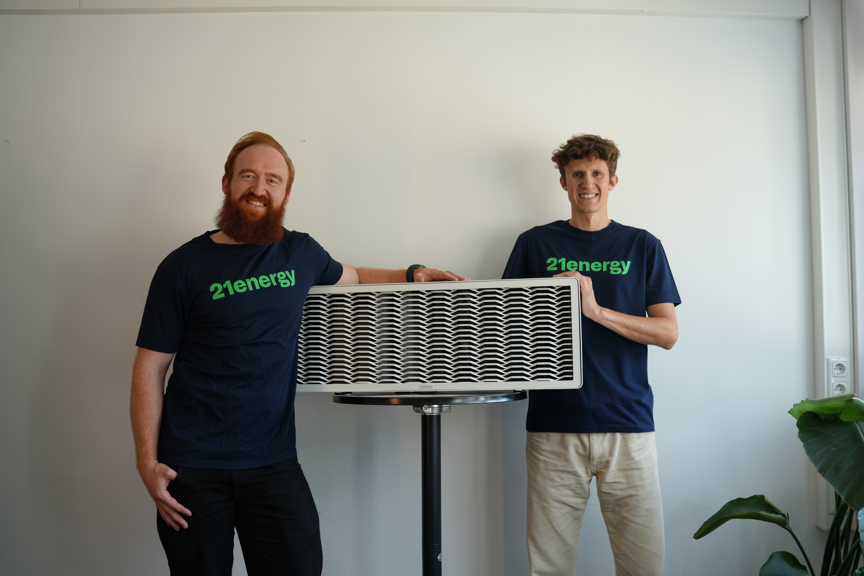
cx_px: 432
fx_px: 840
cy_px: 288
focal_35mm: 35
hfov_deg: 54.4
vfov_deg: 37.9
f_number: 4
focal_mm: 35
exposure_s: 1/160
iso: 250
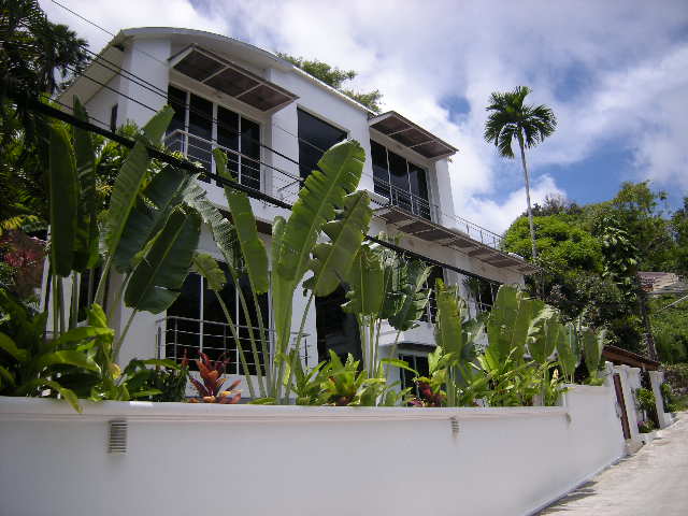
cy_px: 258
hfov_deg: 63.4
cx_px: 344
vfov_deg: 49.7
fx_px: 557
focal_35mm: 28
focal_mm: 4.7
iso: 64
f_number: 5.6
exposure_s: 1/310
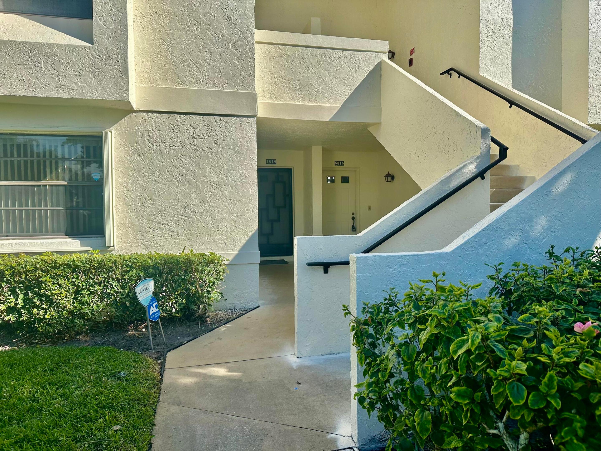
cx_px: 300
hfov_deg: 71.6
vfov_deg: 56.8
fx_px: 417
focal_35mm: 24
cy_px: 226
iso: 80
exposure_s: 1/5525
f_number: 1.78
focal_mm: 6.86
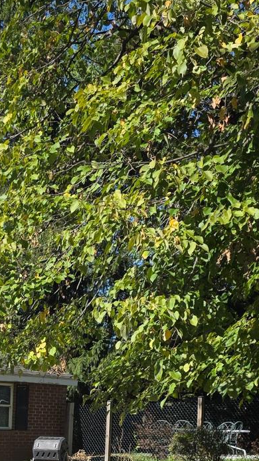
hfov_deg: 15.9
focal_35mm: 74
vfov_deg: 26.3
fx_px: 903
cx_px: -18
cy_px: 510
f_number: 1.7
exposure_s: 1/3891
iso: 80
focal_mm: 6.3
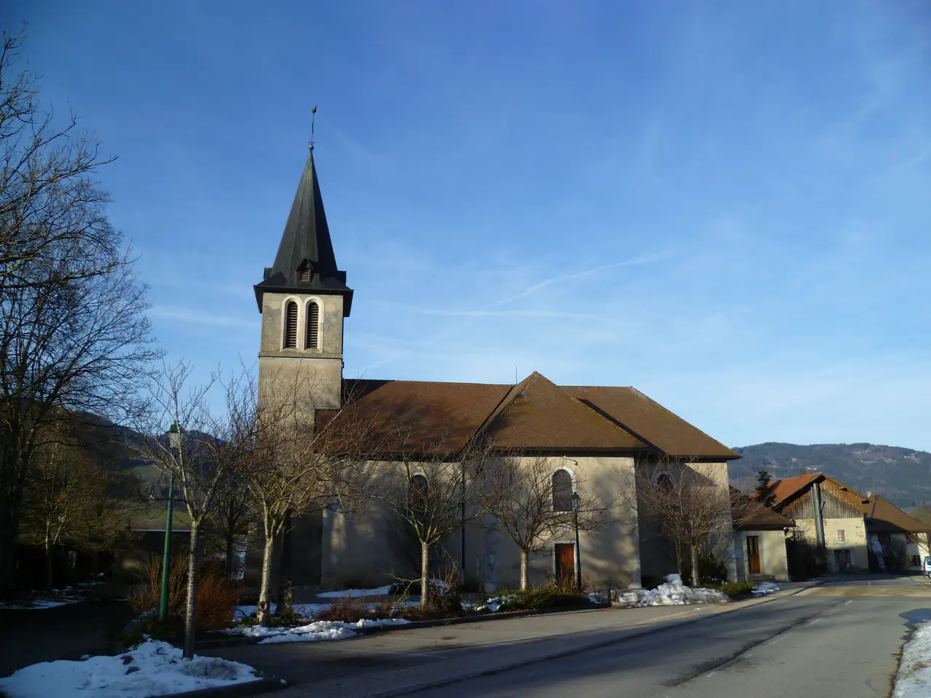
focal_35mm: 28
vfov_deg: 49.7
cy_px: 349
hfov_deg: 63.4
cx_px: 466
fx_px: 753
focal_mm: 5
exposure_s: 1/1000
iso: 80
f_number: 2.8
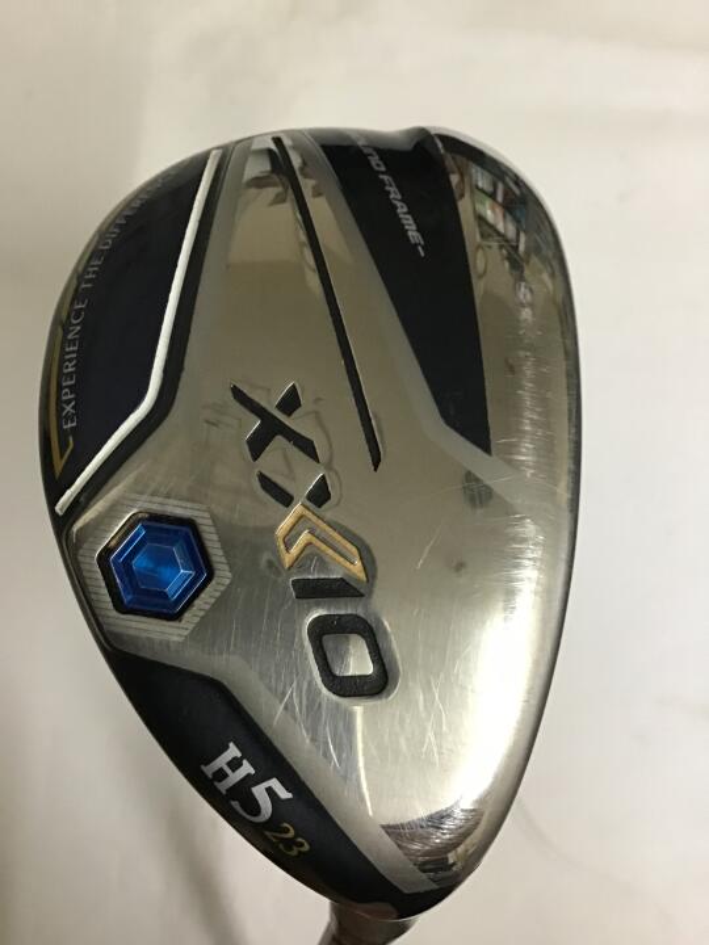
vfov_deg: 58.4
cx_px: 354
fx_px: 847
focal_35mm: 31
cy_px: 472
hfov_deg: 45.4
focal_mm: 3.3
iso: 200
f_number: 2.4
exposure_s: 1/33
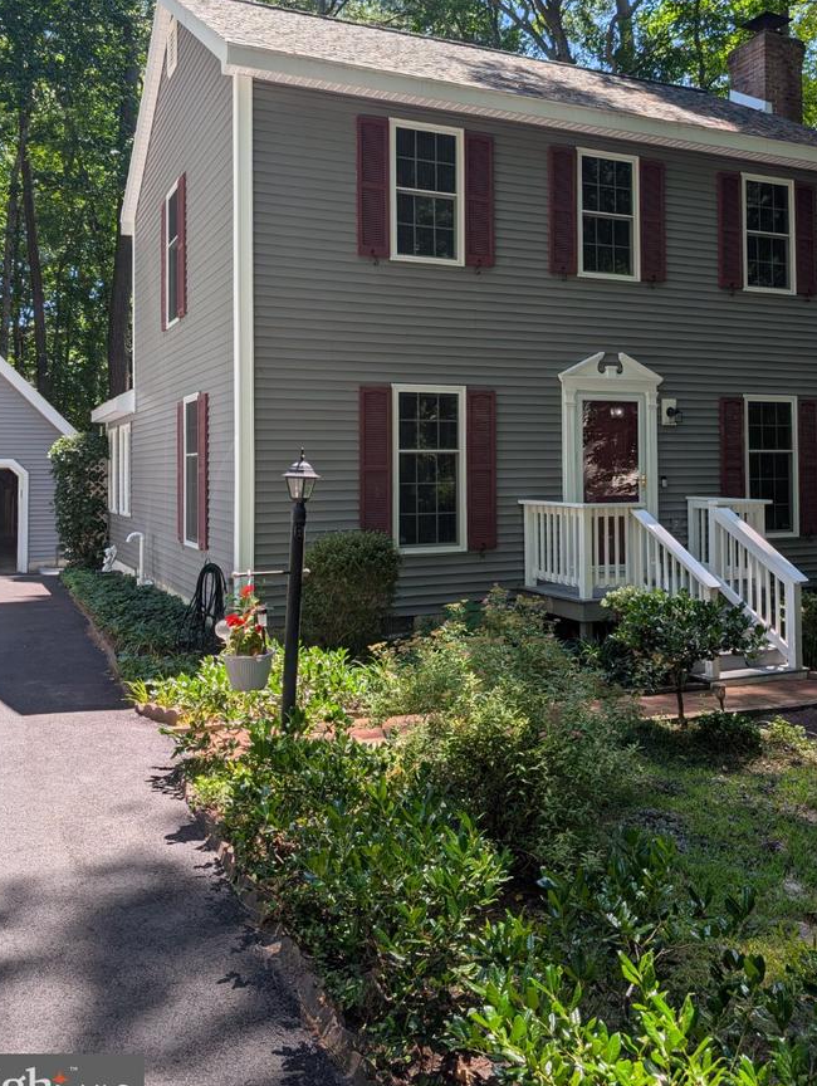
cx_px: 434
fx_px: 942
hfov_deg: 46.9
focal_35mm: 30
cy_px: 447
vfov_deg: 59.5
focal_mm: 6.9
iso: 20
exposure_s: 1/1458
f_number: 1.68
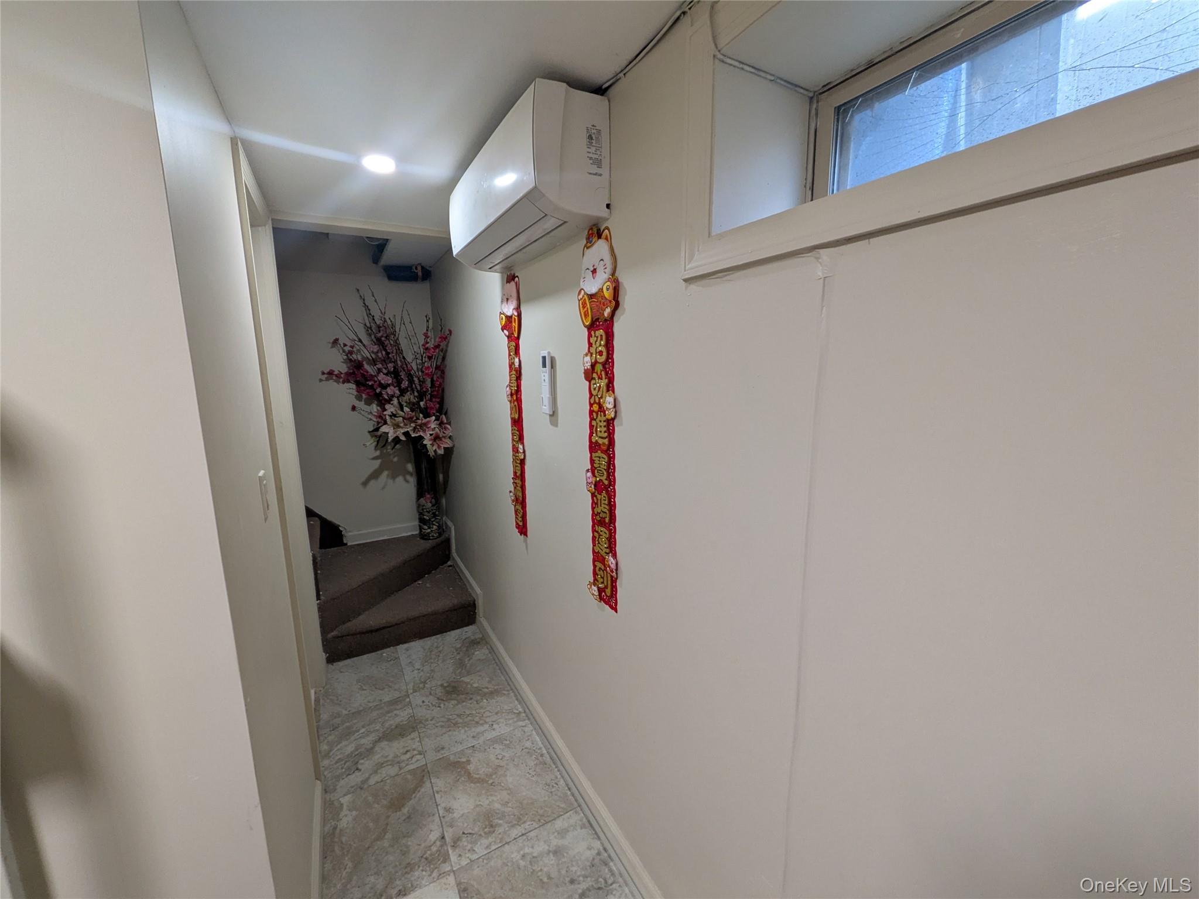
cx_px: 600
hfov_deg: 102.1
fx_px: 485
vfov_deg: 85.7
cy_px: 450
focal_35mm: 14
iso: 69
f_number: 2.2
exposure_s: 1/40
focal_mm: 1.83
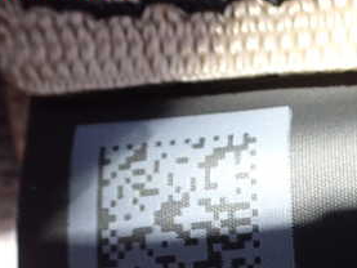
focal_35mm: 65
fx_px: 671
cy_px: 260
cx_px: 278
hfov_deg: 29.2
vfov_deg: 21.9
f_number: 2.3
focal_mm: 5.4
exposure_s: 1/30
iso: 1000
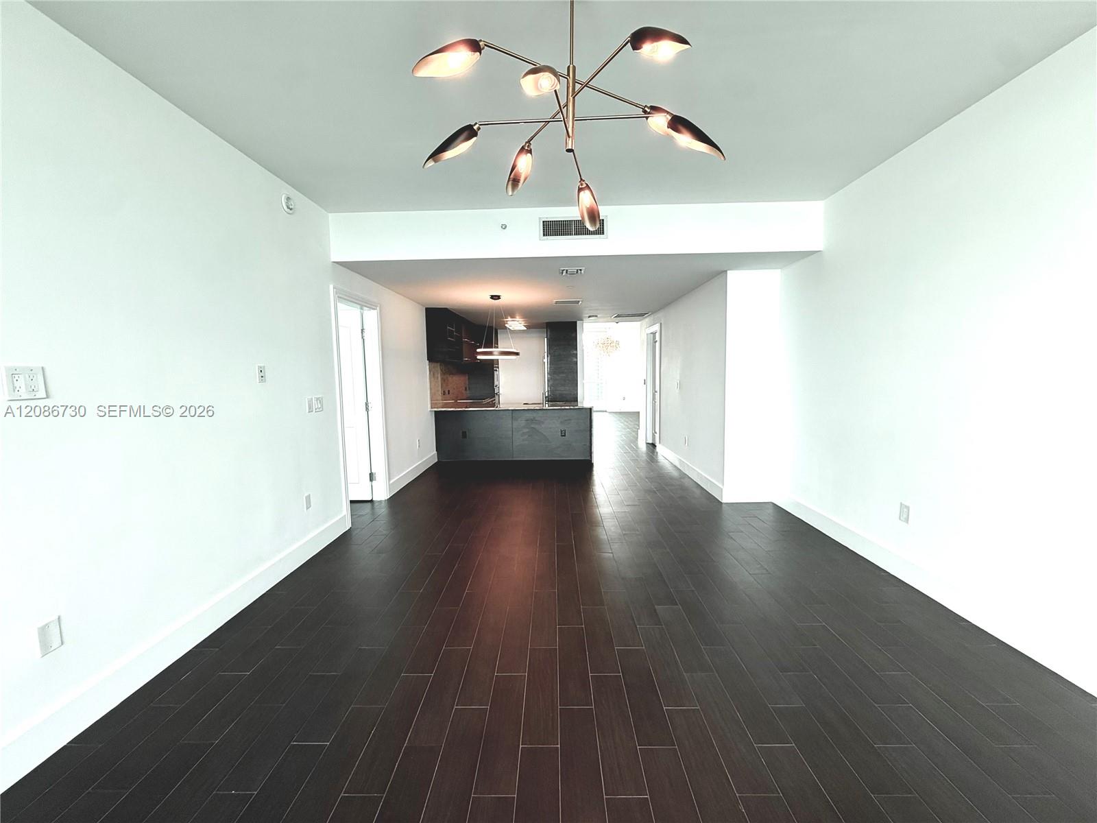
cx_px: 548
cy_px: 412
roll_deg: +1.0
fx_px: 444
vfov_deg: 85.7
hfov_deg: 102.1
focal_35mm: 14
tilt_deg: -5.5
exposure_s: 1/120
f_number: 2.2
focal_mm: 2.22
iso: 80
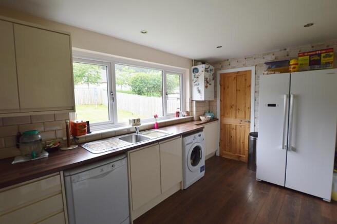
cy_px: 112
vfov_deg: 71.9
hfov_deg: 95.1
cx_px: 168
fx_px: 154
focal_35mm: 16
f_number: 5.6
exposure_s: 1/125
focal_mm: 11
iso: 280
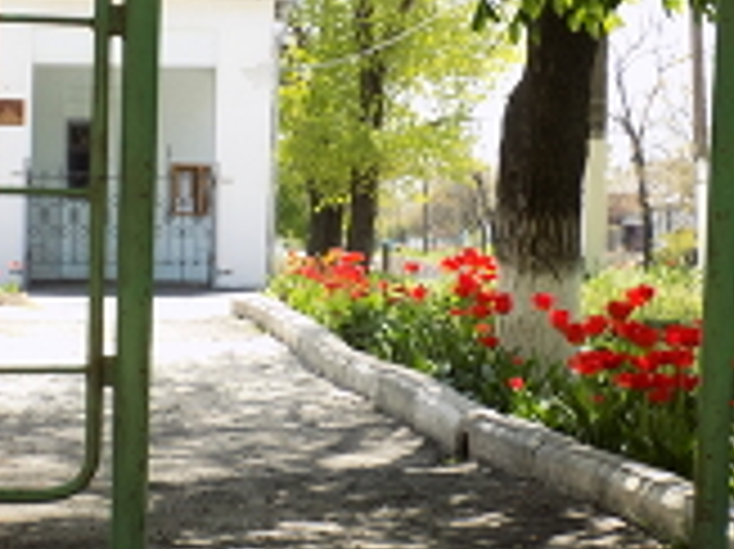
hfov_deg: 17.6
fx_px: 2373
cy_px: 443
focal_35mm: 112
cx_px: 275
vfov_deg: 13.1
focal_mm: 9.3
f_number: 3.9
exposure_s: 1/200
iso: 80
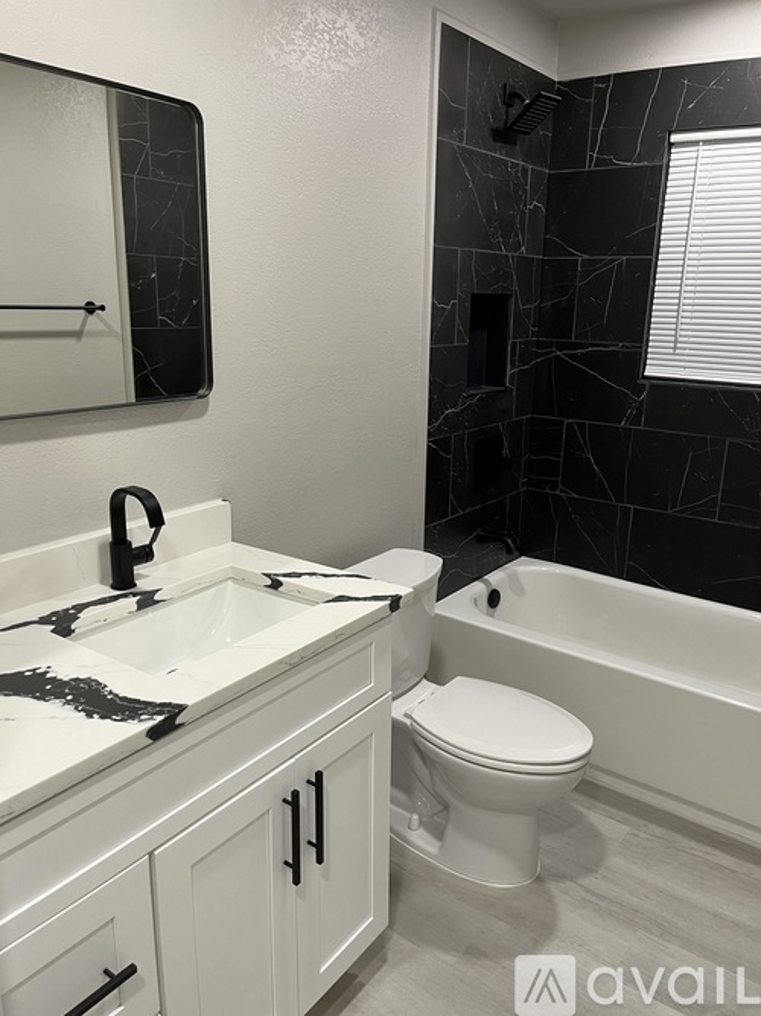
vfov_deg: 67.3
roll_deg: -1.5
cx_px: 380
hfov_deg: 53.0
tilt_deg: -15.3
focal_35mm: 26
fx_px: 762
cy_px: 508
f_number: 1.6
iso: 100
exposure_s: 1/60
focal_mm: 5.1
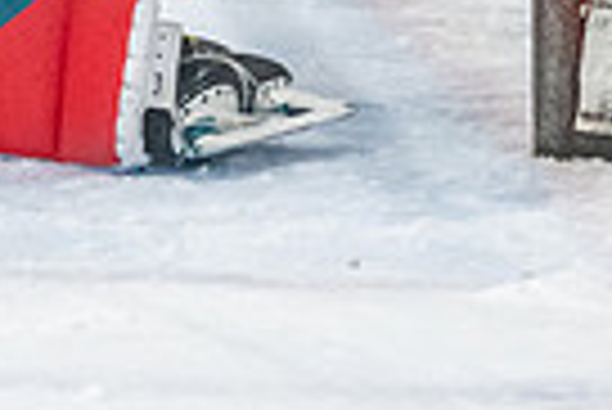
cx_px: -207
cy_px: -570
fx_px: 11351
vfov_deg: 2.1
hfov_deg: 3.1
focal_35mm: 667
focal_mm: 98
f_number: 2.8
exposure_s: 1/800
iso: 4000
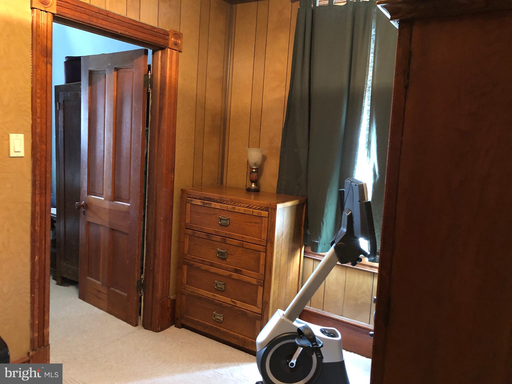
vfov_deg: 49.7
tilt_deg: -6.8
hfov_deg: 63.4
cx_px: 256
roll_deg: -5.7
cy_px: 192
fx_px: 414
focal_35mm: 28
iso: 100
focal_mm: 3.99
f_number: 1.8
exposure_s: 1/5
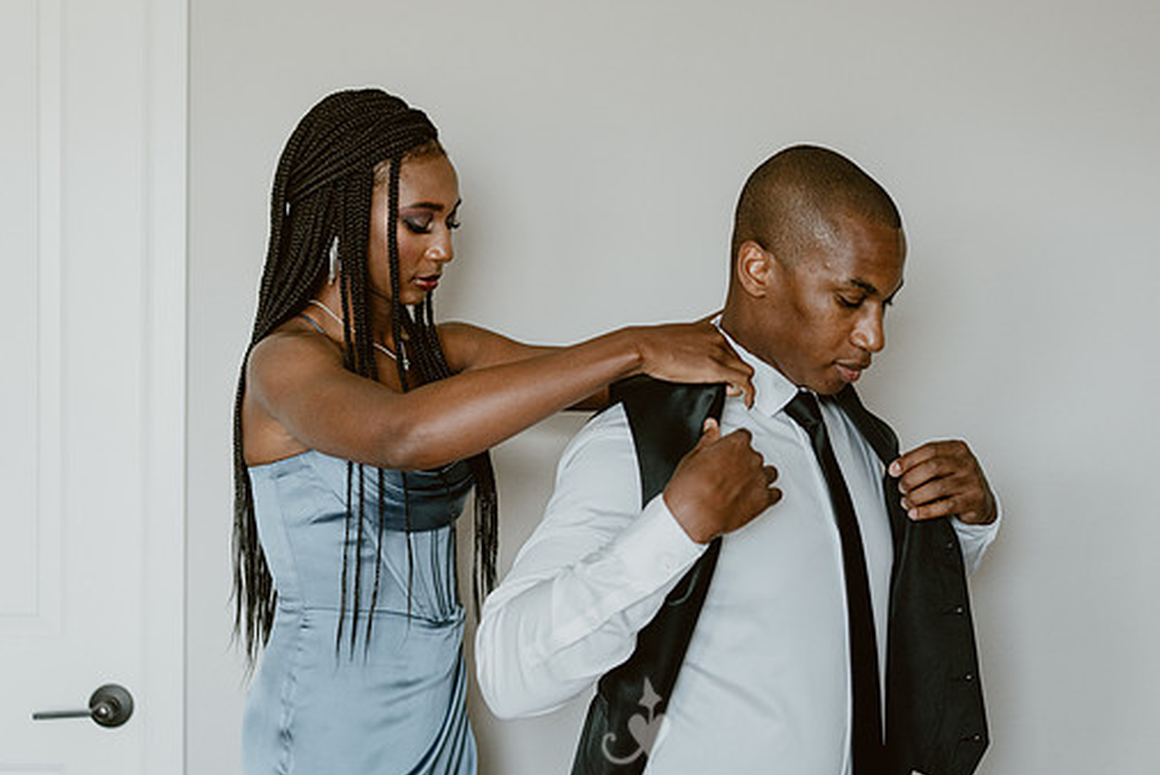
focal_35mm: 63
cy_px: 418
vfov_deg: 21.6
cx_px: 651
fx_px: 2031
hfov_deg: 31.8
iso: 800
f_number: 2.8
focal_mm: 55
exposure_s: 1/200
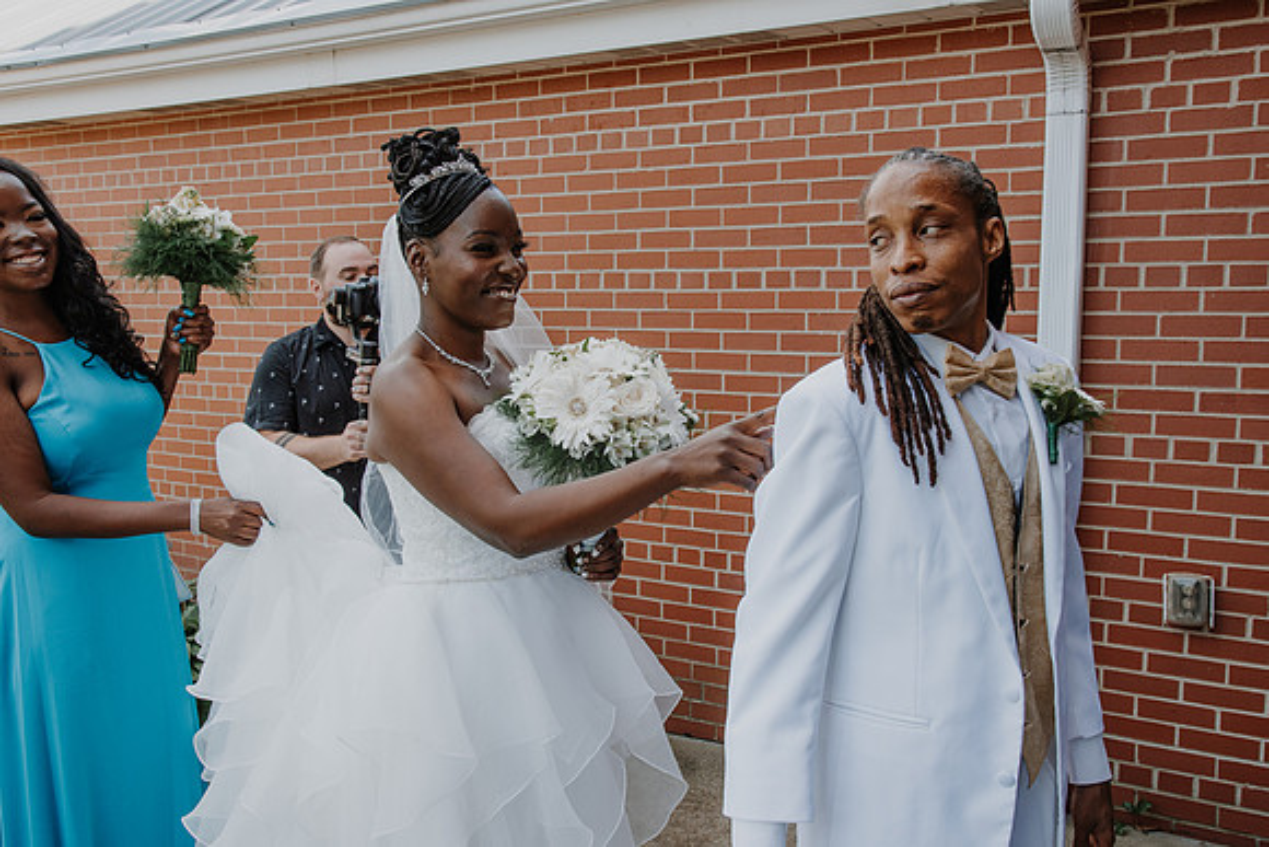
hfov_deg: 55.1
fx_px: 1217
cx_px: 637
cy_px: 434
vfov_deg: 38.4
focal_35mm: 35
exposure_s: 1/200
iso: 400
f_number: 7.1
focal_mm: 31
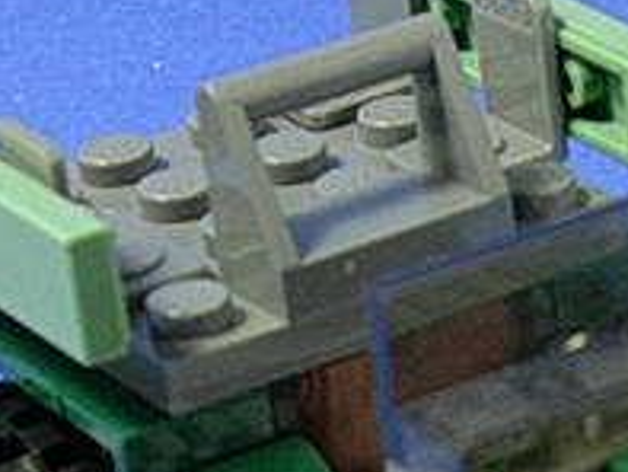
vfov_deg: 7.2
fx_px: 3721
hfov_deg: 9.6
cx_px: 657
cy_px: 625
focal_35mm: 205
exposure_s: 1/6.9
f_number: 3.5
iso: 70
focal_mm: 9.6
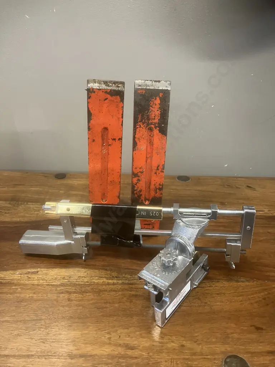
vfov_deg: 63.4
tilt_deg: -29.1
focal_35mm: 28
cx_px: 138
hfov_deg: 49.7
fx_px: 297
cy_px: 184
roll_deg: -3.0
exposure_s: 1/50
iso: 320
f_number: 1.8
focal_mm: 3.99
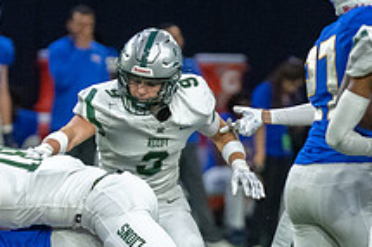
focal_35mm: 786
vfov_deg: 1.7
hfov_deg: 2.6
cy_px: 197
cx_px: 158
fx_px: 8116
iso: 4000
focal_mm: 200
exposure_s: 1/1250
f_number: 2.8
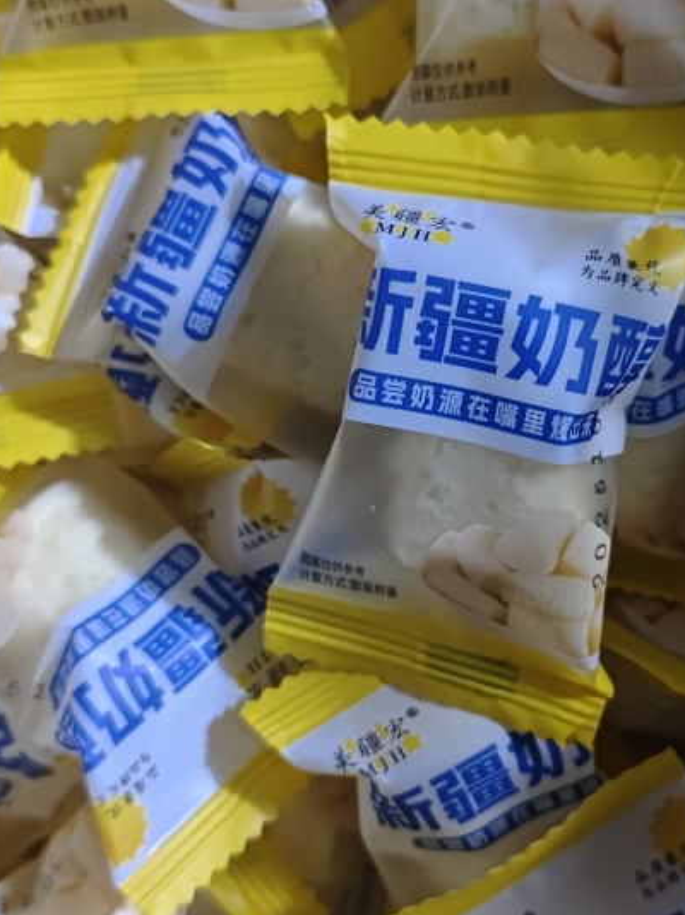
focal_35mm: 46
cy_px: 460
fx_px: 1215
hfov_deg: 31.2
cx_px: 457
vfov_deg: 41.3
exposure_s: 1/100
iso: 1310
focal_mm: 5.56
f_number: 1.88
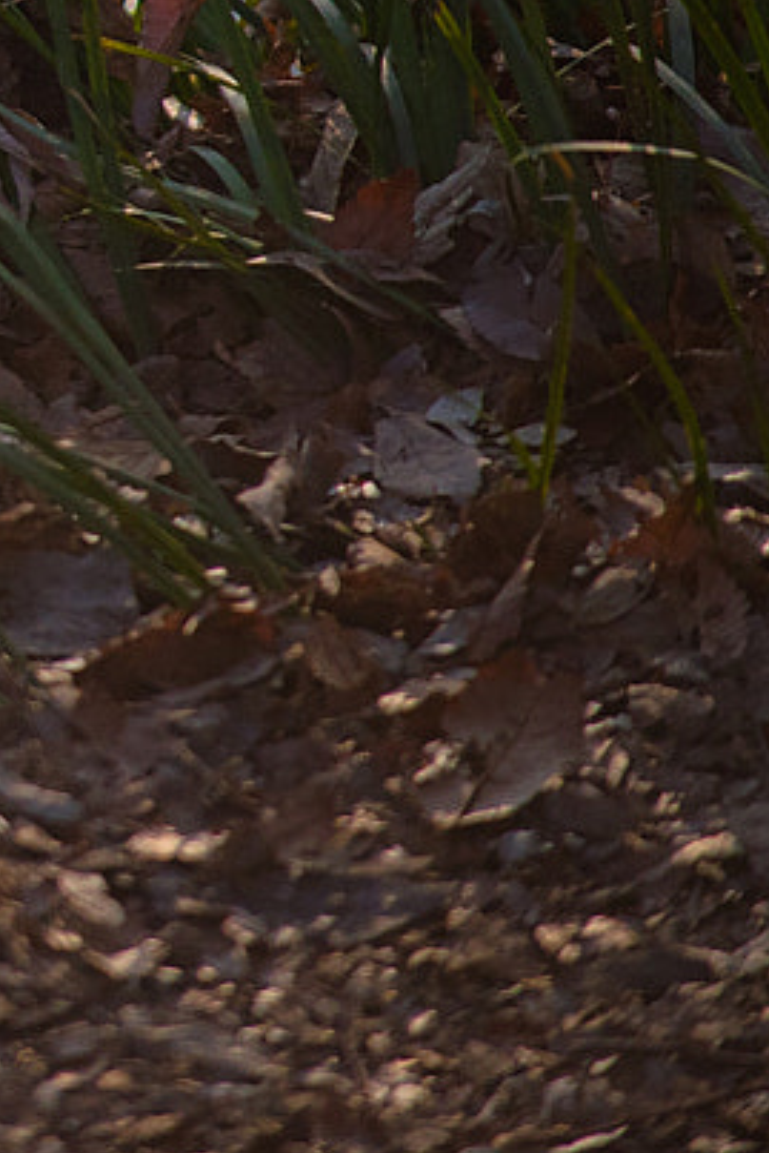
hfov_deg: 1.7
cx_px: -1381
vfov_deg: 2.6
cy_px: -355
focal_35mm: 794
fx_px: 25417
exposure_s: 1/5000
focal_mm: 200
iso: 250
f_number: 2.8
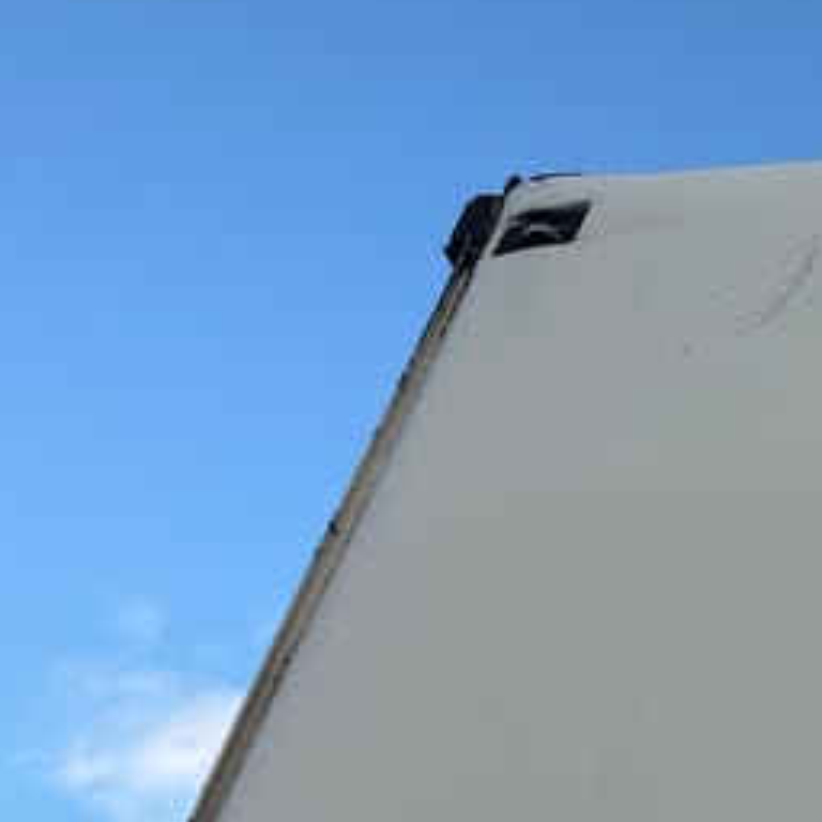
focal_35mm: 77
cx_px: 1198
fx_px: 2069
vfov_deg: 22.4
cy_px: 543
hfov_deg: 19.8
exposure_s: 1/545
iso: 25
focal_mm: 3
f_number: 1.8
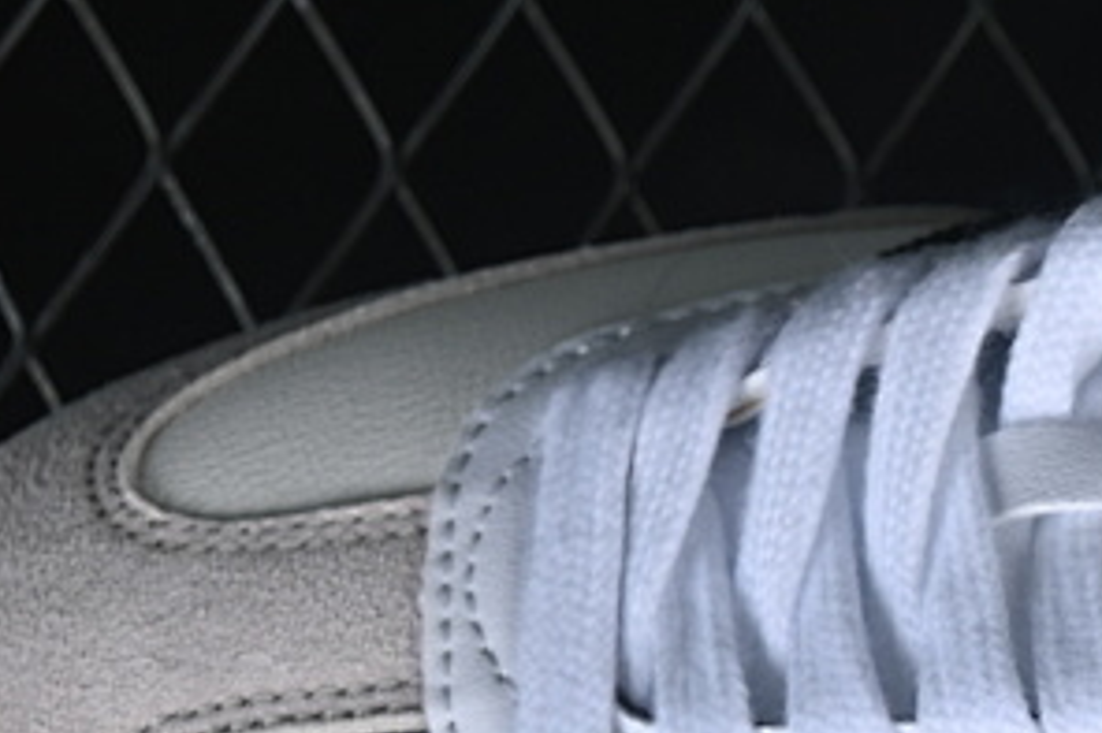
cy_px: 1153
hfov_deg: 7.4
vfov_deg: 5.0
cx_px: 1441
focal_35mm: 274
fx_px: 8382
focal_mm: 50
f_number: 7.1
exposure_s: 1/60
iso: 160
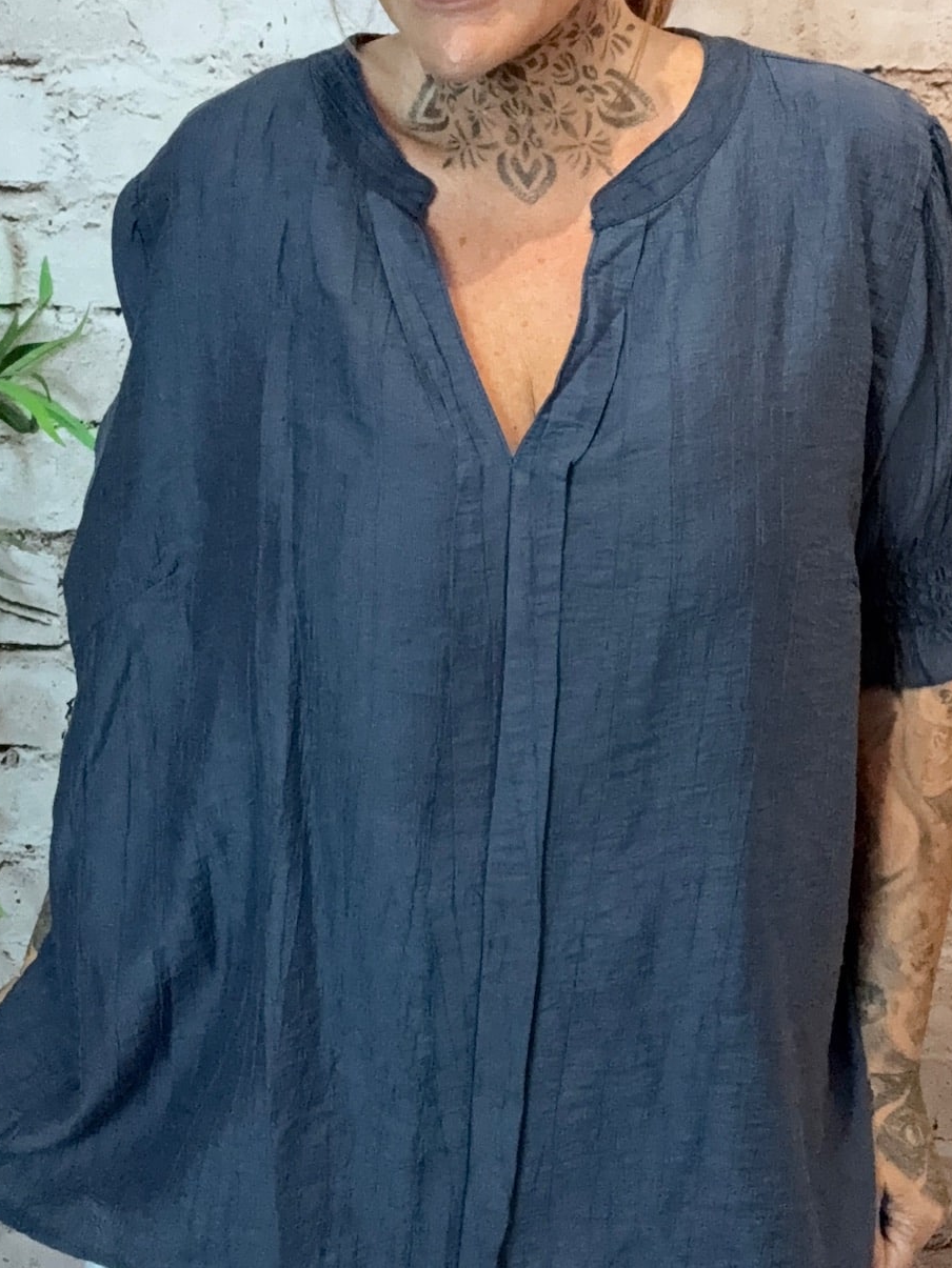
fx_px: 1870
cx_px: 475
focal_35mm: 51
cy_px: 562
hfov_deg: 28.6
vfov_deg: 37.4
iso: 250
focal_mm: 2.69
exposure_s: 1/33
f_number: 1.9
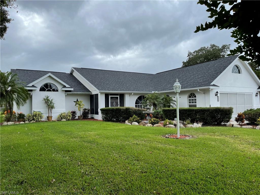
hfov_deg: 67.3
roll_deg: +0.8
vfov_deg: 53.1
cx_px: 130
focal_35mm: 26
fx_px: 195
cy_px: 98
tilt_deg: +1.0
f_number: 1.6
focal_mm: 5.1
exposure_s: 1/2288
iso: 32
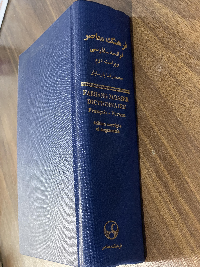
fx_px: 401
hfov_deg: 28.0
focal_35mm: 52
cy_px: 134
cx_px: 100
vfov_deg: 36.8
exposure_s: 1/36
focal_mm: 6
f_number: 2
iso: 1000
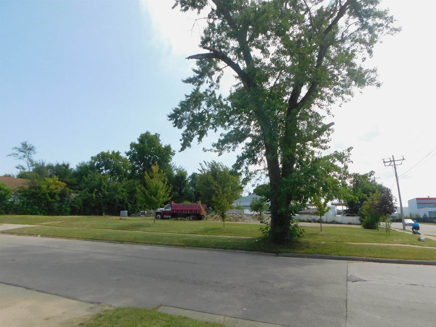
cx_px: 218
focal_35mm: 23
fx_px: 290
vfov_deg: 58.9
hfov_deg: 73.9
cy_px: 164
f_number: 3
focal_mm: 4
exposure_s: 1/1250
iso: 125
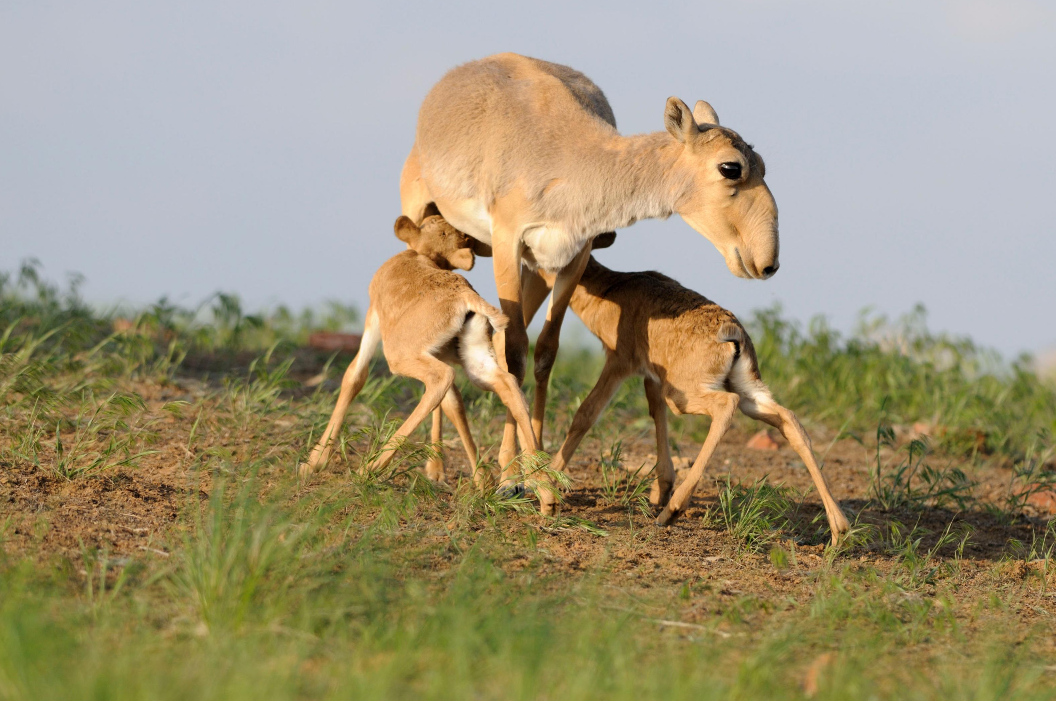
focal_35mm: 546
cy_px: 308
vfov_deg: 2.5
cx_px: 631
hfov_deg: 3.8
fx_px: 15996
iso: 200
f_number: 4
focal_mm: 300
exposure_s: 1/1000
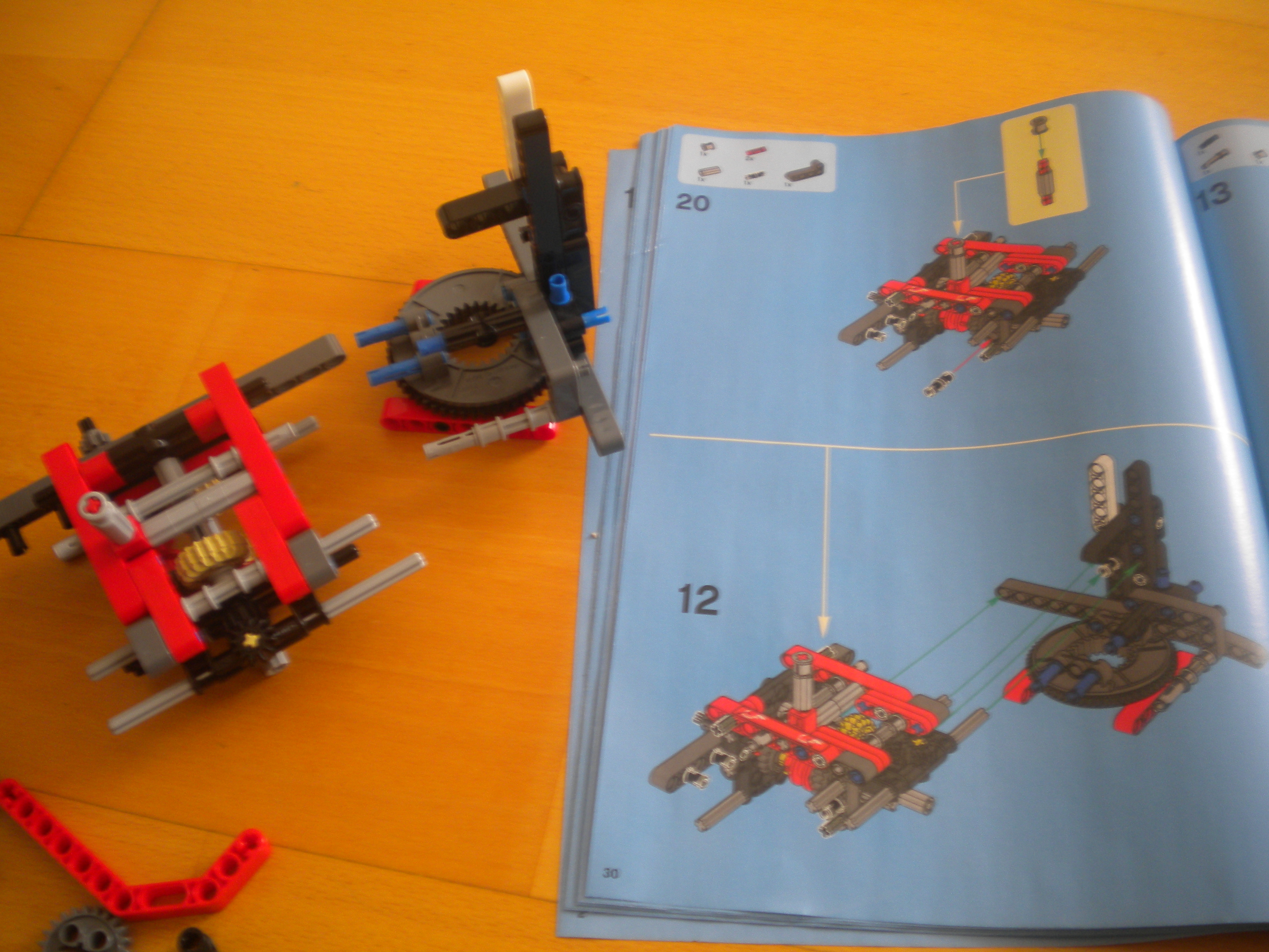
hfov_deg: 52.6
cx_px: 634
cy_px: 476
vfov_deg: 40.7
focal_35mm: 35
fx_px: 1283
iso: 80
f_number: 3.1
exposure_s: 1/11.2
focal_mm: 6.3
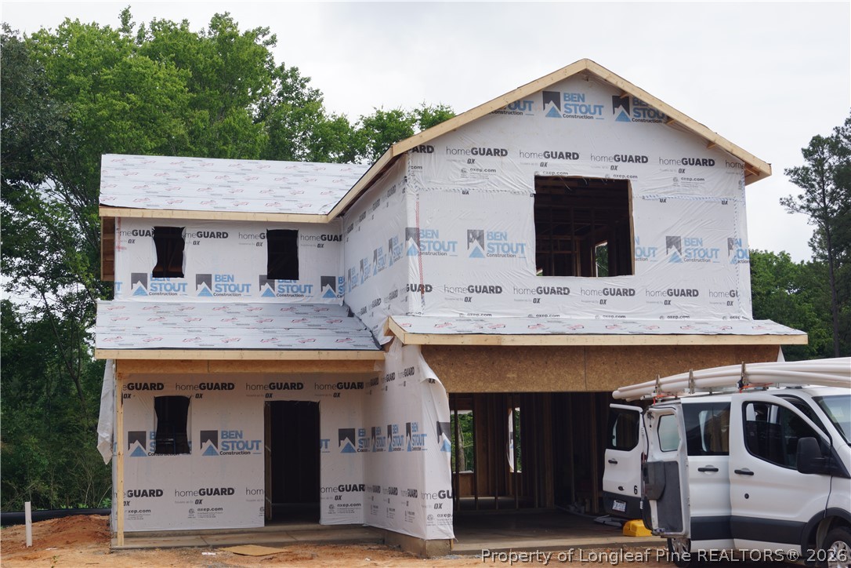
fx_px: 1064
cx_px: 426
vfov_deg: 29.9
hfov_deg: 43.6
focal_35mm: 45
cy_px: 284
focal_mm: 30
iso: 100
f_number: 13
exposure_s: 1/160
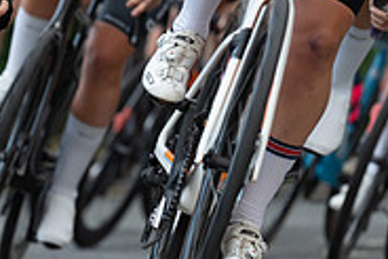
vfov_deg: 2.4
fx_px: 6267
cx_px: -66
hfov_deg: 3.5
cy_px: 14
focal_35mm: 581
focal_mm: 159
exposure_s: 1/800
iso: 1000
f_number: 3.2
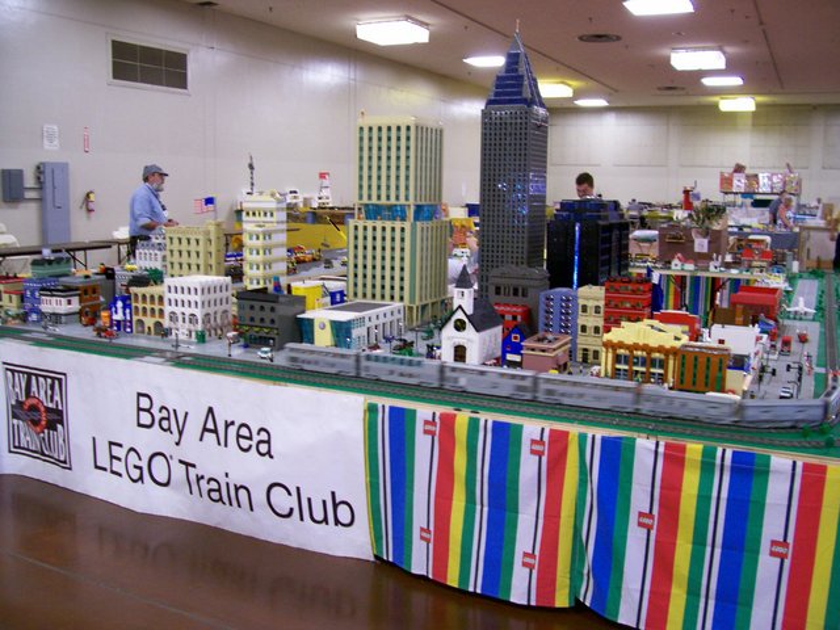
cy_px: 315
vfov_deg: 41.8
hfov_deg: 54.0
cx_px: 420
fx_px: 825
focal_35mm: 34
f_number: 2.7
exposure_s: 1/10.9
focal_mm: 5.6
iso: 160
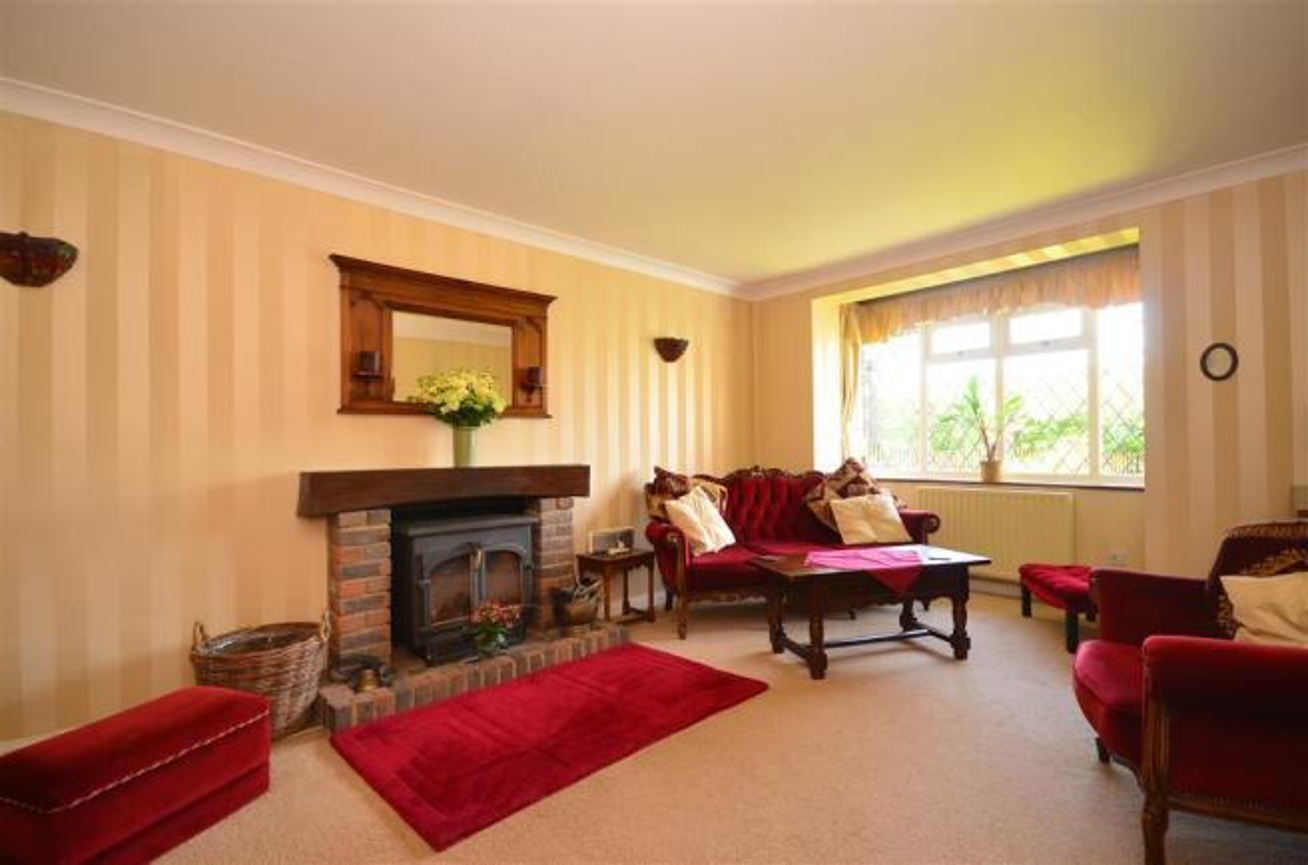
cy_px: 432
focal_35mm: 15
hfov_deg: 100.5
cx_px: 654
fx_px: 544
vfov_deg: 77.0
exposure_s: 1/8
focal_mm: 10
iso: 200
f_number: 5
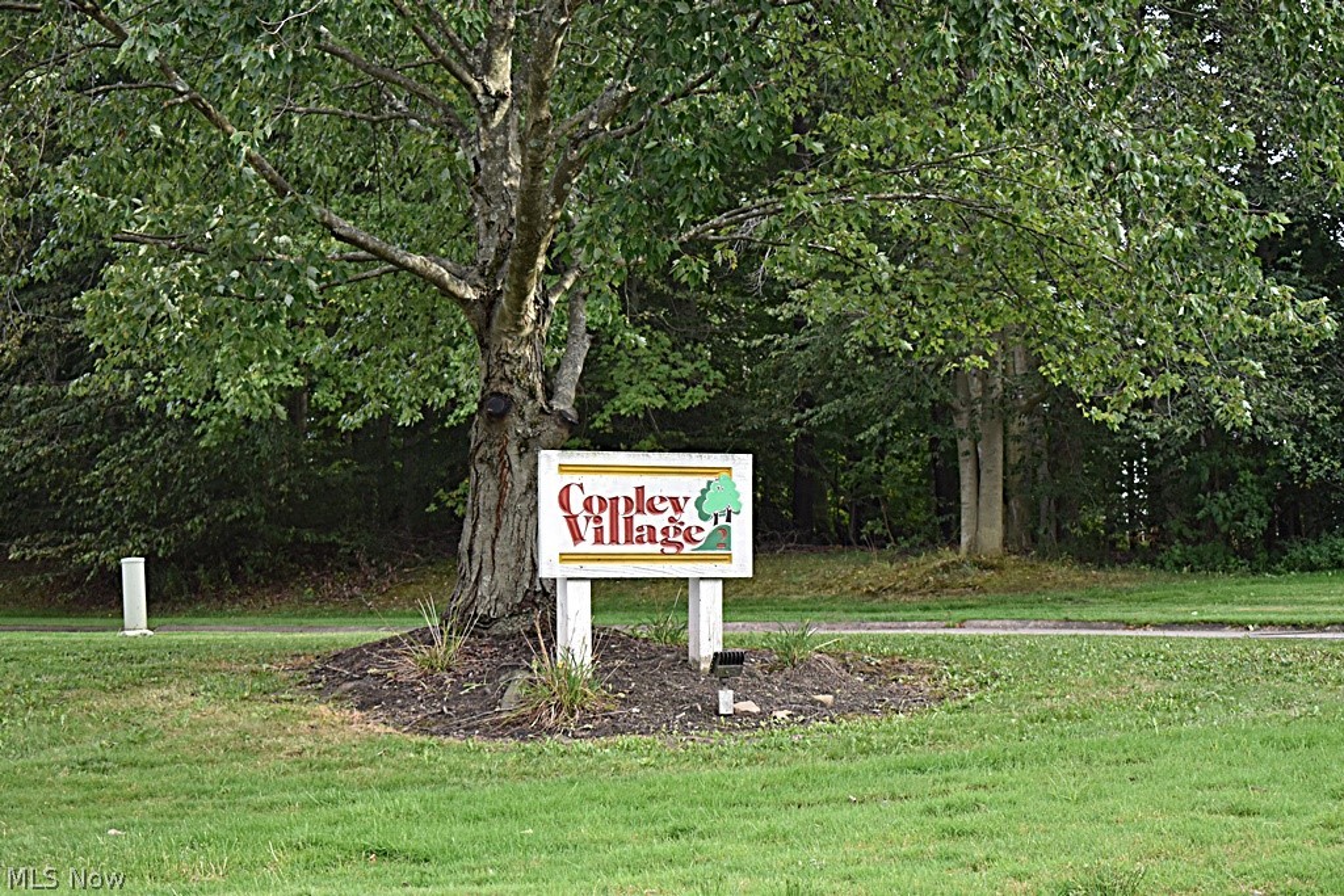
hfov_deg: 31.9
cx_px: 672
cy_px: 448
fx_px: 2352
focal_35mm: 63
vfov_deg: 21.6
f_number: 5
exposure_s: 1/250
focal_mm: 42
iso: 500
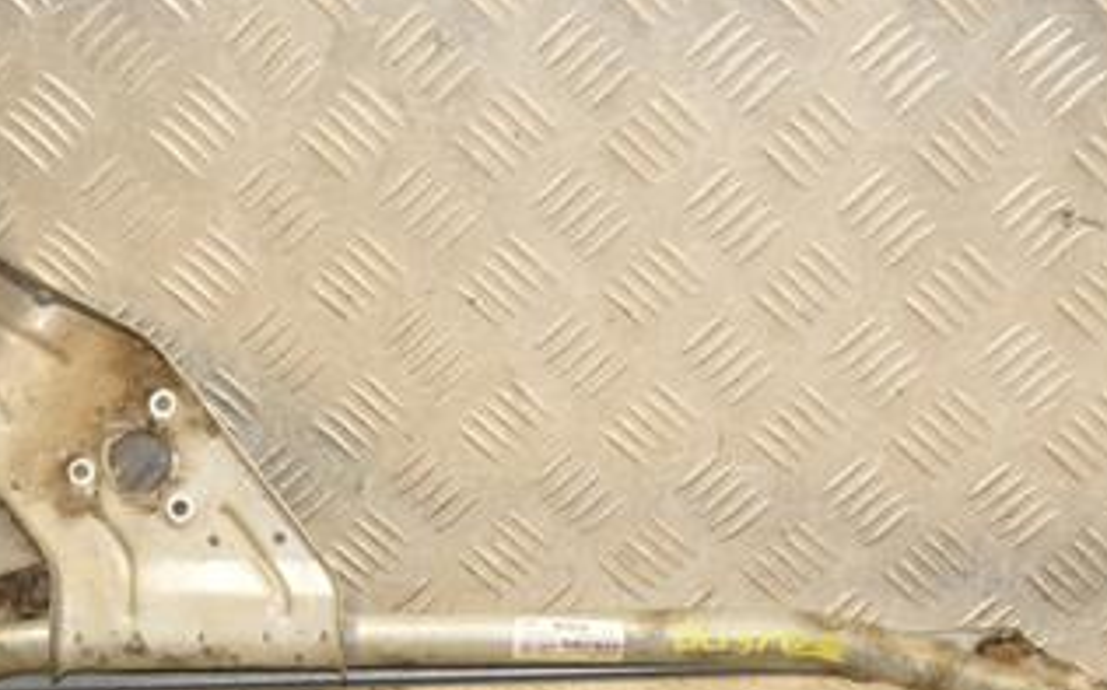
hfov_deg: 22.3
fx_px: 2804
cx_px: 529
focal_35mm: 93
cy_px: 546
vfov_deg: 14.0
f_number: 6.3
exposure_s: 1/200
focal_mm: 32
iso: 800
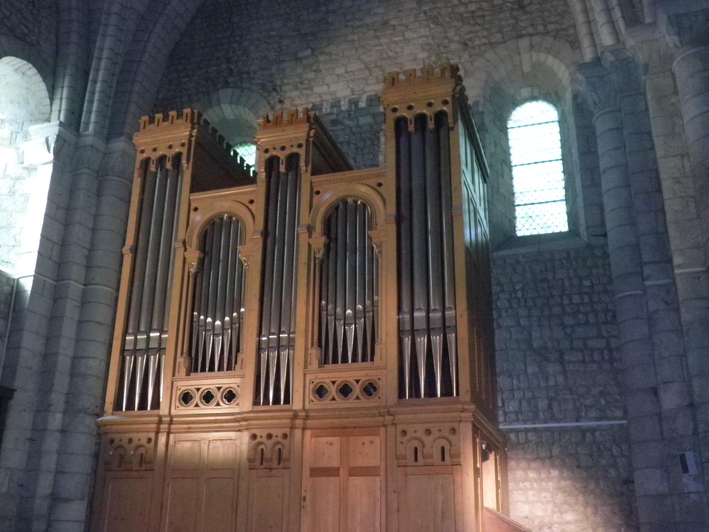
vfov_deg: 36.8
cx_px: 354
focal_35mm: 39
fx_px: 799
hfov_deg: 47.9
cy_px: 266
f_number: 4
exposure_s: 1/60
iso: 800
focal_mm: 7
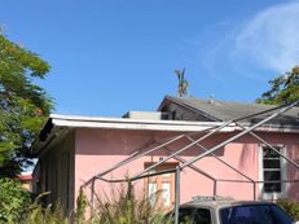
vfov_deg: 27.9
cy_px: 144
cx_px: 249
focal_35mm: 52
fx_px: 449
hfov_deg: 35.4
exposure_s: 1/3584
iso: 80
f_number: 1.78
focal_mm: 6.76
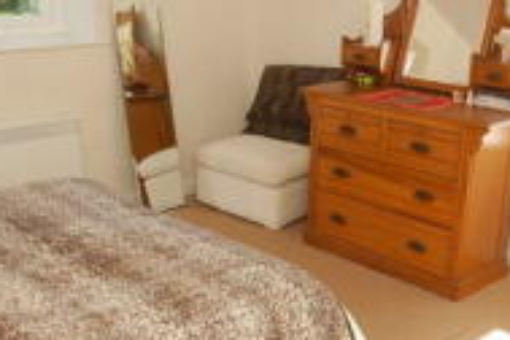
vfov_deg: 26.0
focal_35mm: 52
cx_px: 264
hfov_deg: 38.2
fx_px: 737
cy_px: 200
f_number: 6.3
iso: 400
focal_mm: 10
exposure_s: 1/160
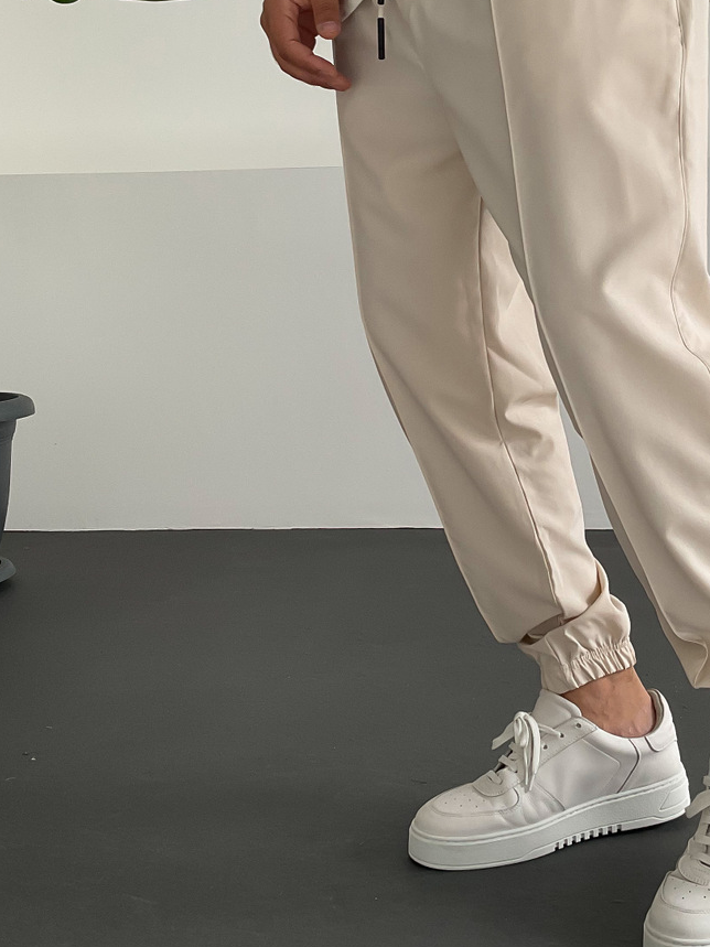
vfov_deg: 35.3
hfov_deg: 26.7
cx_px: 532
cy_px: 345
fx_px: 1477
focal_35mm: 54
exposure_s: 1/120
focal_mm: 3
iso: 40
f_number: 1.8
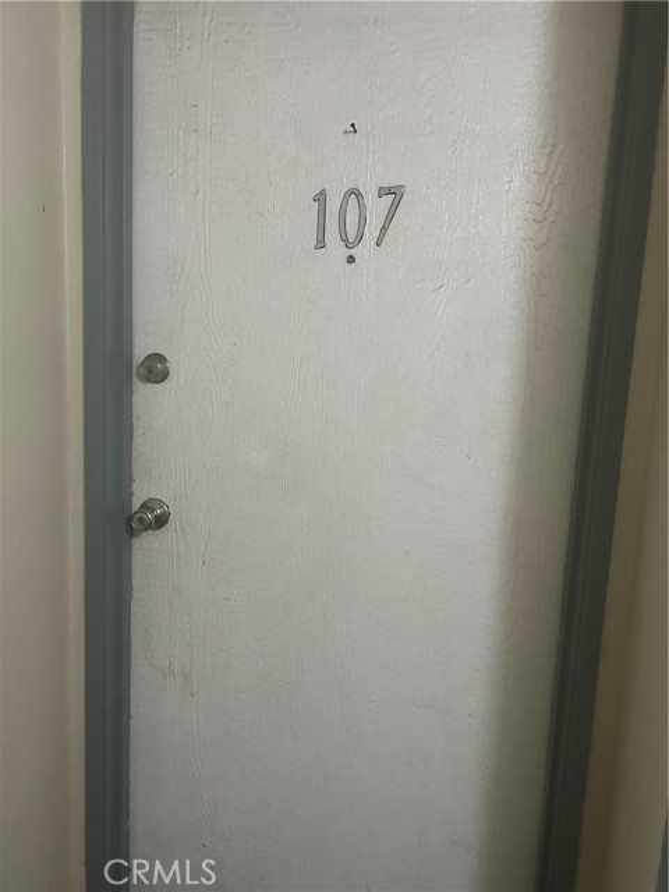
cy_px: 446
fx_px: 670
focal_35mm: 26
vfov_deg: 67.3
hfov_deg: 53.1
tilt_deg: -7.5
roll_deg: -3.7
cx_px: 334
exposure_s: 1/40
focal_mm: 5.7
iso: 400
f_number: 1.5
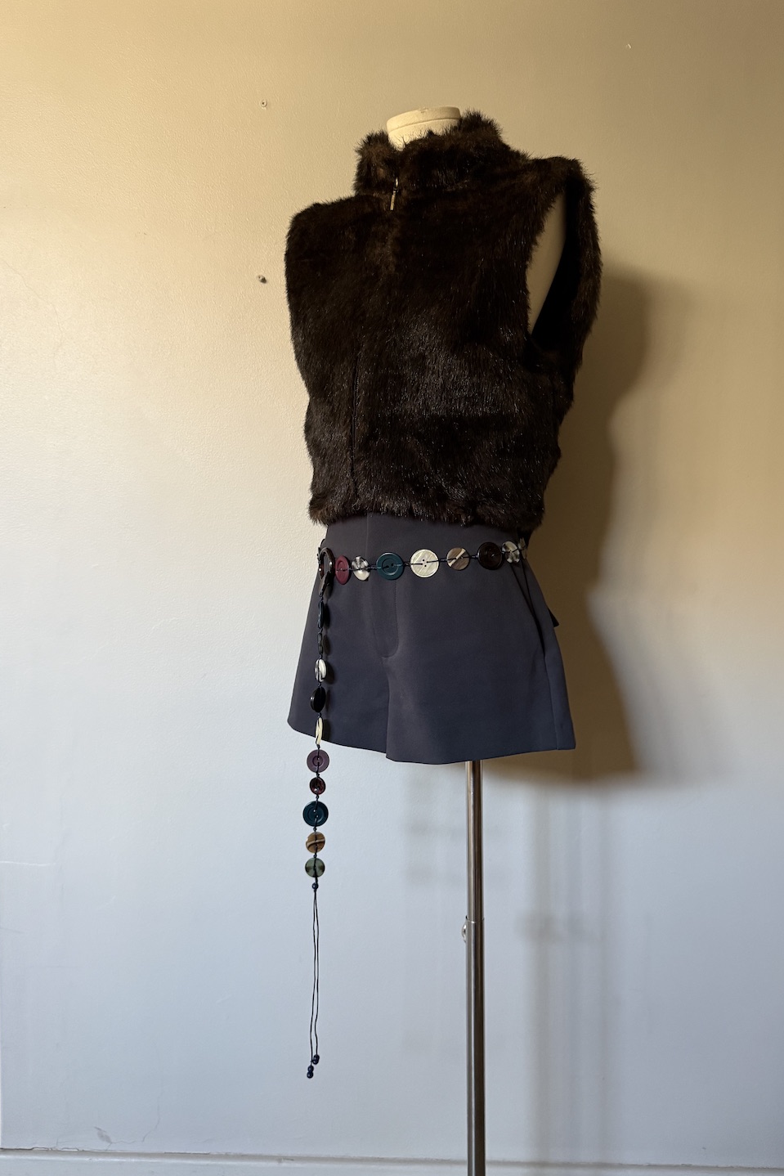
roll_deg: -1.8
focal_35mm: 25
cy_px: 588
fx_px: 816
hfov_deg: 51.2
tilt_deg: -4.0
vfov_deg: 71.5
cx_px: 435
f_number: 1.78
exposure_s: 1/50
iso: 400
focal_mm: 6.76
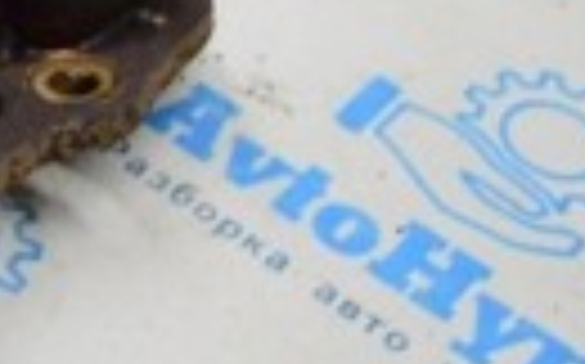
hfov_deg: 11.5
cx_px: -580
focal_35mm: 165
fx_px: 2628
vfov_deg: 7.8
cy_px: -182
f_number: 3.8
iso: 6400
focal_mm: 22
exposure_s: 1/1000
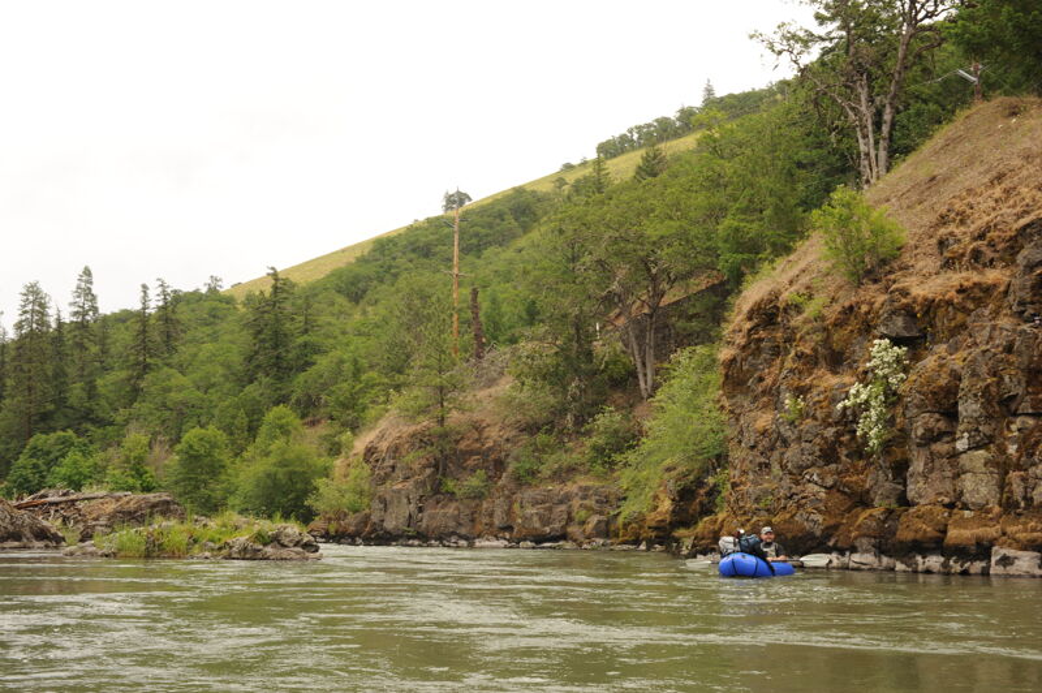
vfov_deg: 37.8
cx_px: 521
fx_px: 1012
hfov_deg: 54.5
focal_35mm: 35
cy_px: 346
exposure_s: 1/100
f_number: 10
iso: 200
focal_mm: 35
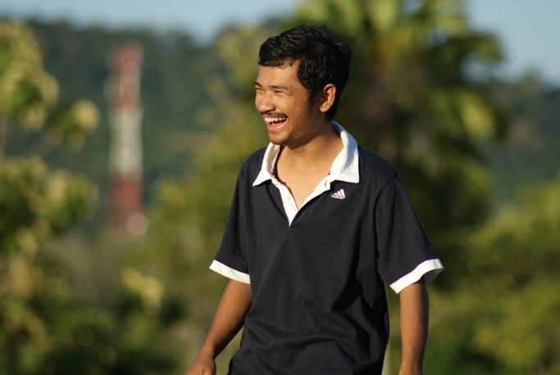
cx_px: 280
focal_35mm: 450
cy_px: 188
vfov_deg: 3.1
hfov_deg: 4.6
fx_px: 7012
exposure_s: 1/500
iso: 160
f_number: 5.6
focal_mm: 300
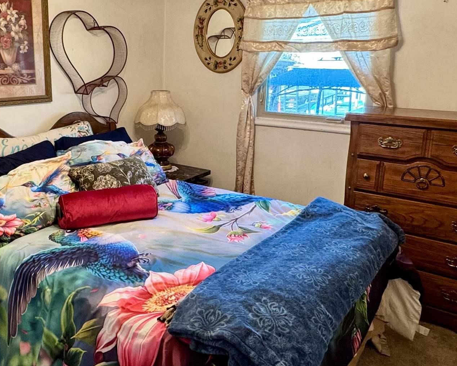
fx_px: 446
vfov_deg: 44.4
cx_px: 173
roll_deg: -0.5
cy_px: 158
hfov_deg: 53.7
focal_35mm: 33
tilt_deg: -13.8
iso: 200
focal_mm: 2.22
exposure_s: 1/60
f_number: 2.2
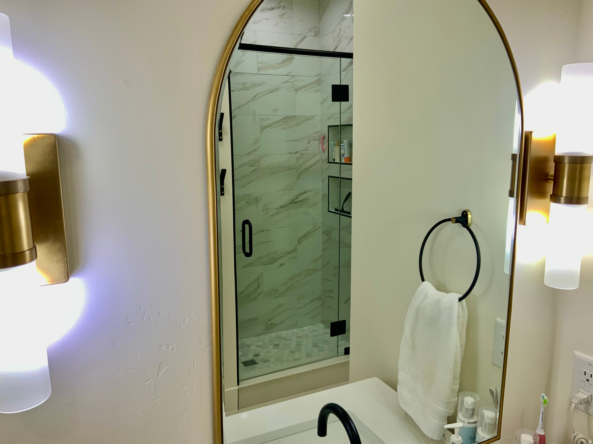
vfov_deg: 48.2
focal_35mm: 29
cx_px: 296
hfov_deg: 61.7
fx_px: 497
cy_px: 222
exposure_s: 1/120
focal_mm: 3
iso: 20
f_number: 1.8
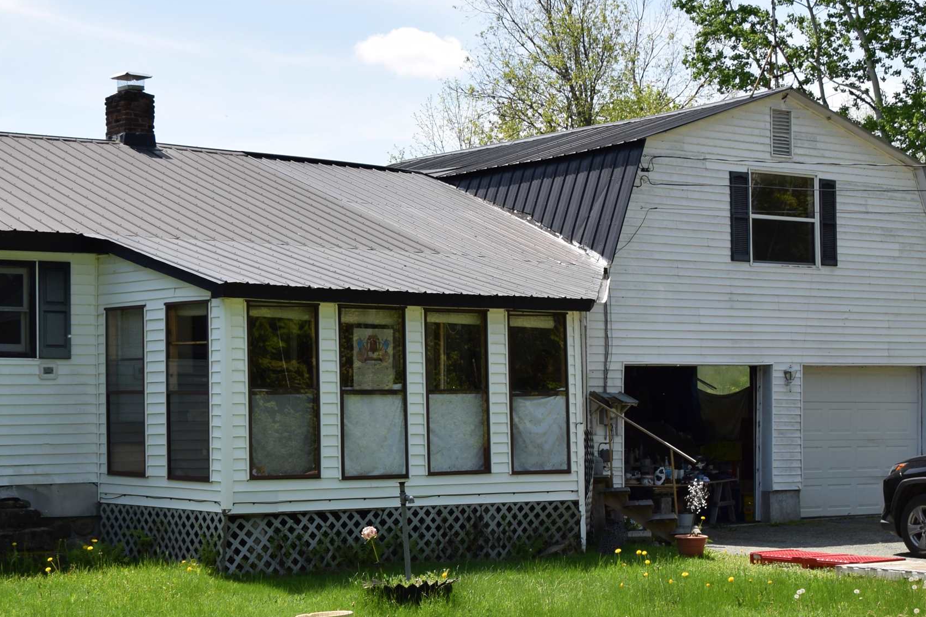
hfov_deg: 28.4
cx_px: 446
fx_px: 1826
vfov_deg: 19.2
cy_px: 356
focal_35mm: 71
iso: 100
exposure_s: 1/200
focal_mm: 26
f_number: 9
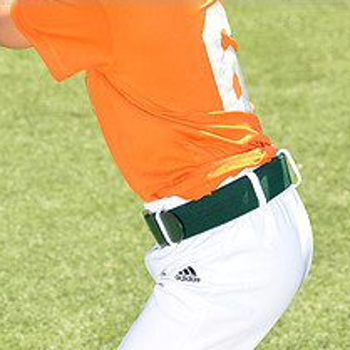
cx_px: 188
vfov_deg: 5.9
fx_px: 3375
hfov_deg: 5.9
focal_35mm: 295
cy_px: -49
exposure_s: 1/250
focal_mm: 125
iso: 250
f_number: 11
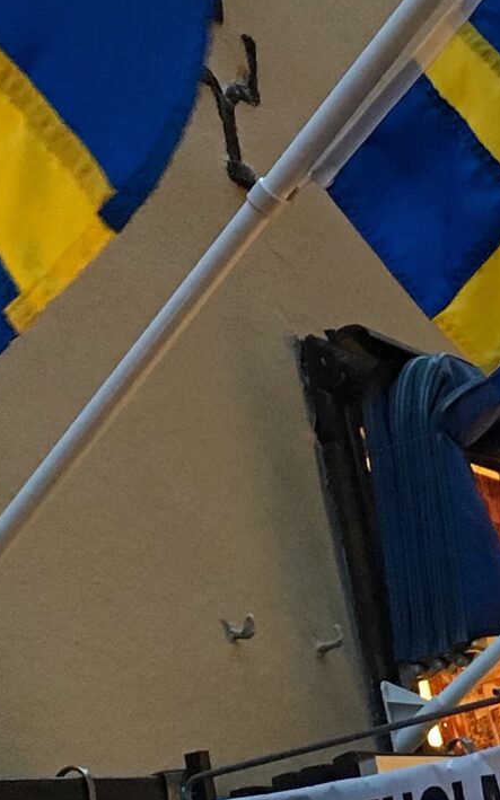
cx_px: 344
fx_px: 2421
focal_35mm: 111
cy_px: 61
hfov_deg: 11.8
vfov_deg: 18.4
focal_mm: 4.15
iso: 200
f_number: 2.2
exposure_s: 1/33
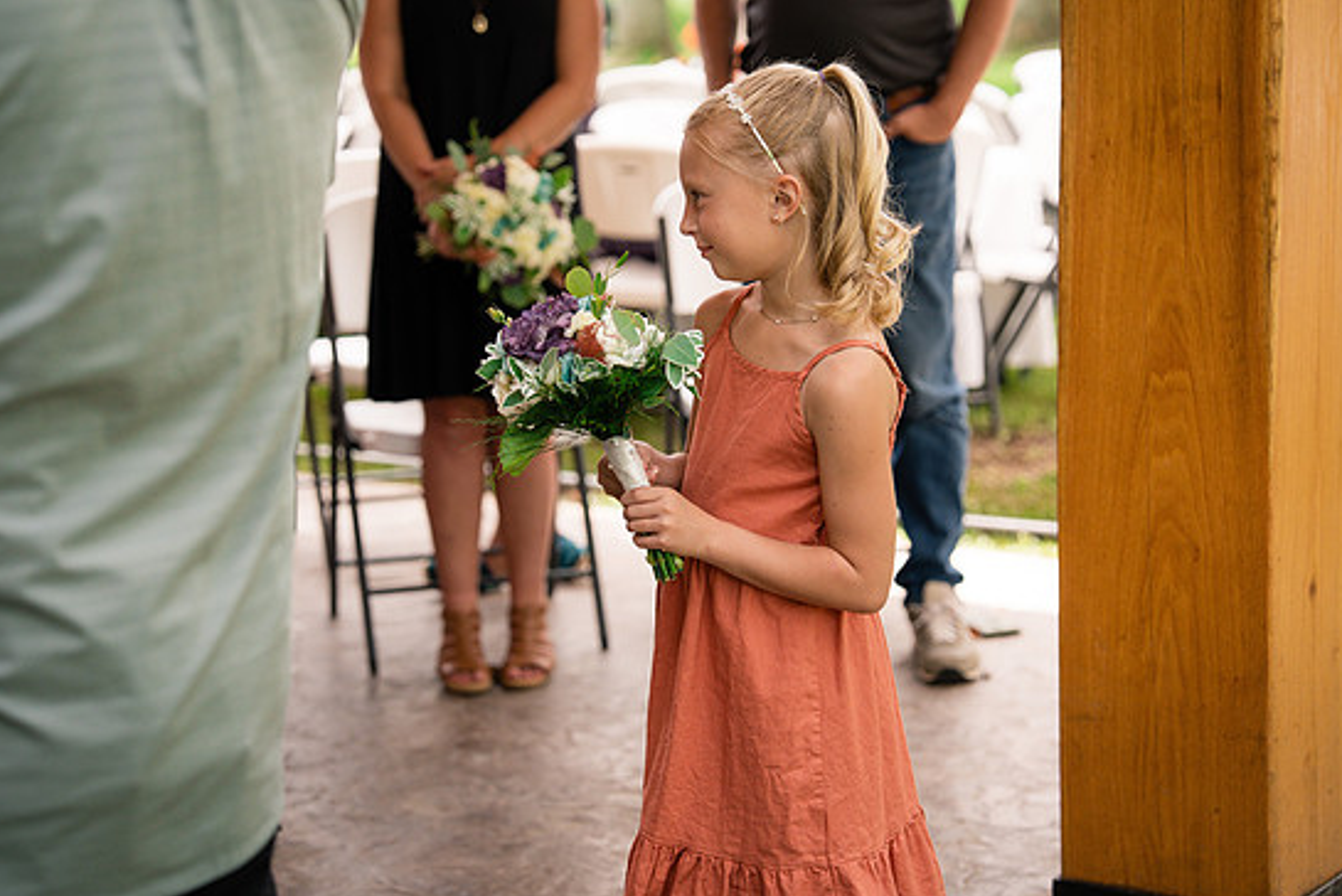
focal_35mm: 81
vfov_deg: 16.9
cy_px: 393
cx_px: 698
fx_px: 3021
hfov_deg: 25.0
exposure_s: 1/500
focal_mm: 70
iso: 400
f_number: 2.8
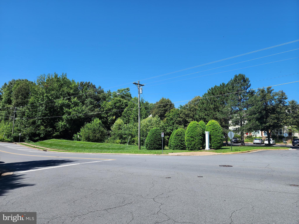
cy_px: 112
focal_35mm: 23
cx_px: 150
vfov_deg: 58.9
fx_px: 199
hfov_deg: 73.9
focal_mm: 6.4
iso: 12
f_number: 1.8
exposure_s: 1/857
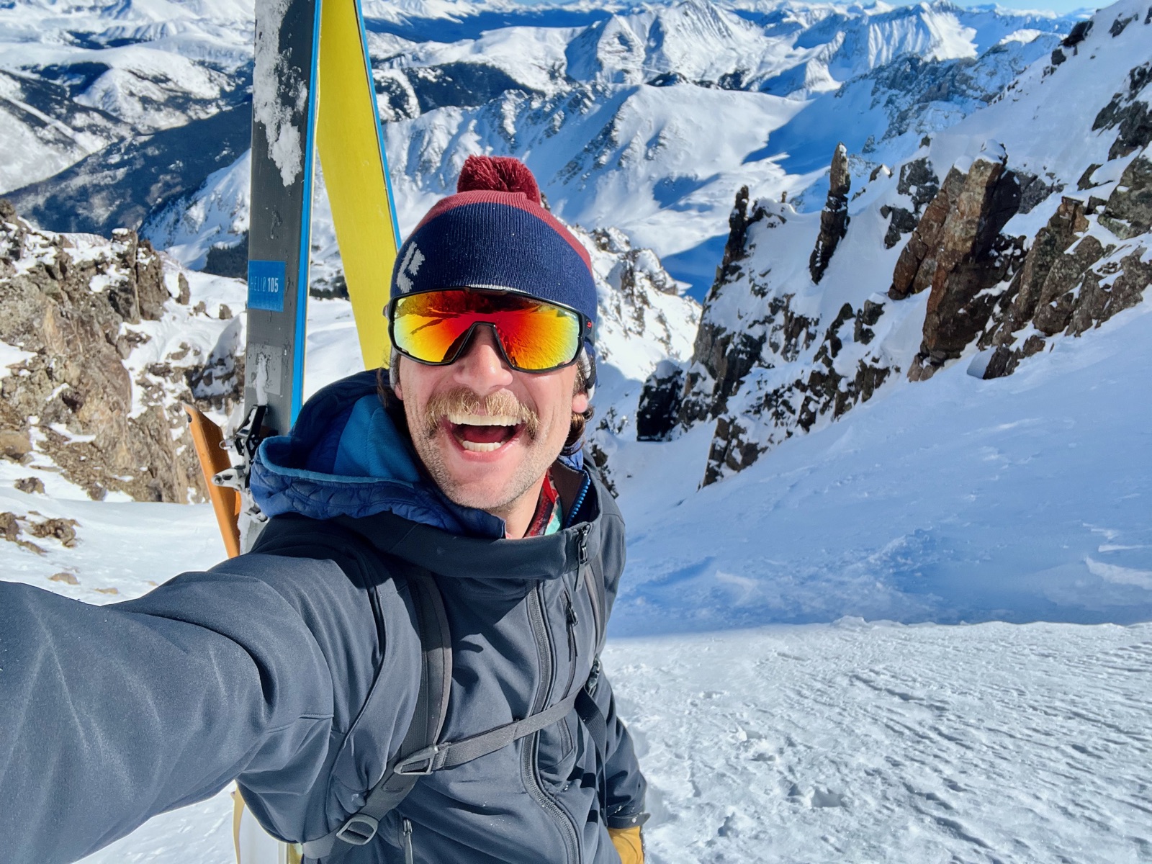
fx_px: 765
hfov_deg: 73.9
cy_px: 432
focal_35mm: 23
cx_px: 576
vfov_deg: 58.9
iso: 32
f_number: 2.2
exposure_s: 1/1225
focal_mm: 2.71
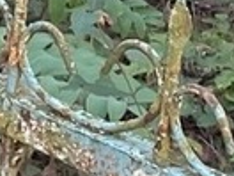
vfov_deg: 7.3
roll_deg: -2.0
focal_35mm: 202
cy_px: 20
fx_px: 1365
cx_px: 167
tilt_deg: -19.0
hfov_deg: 9.8
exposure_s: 1/60
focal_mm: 4.2
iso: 400
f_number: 1.6
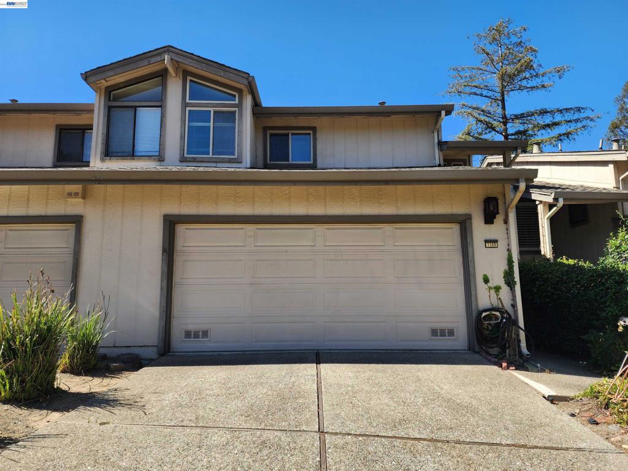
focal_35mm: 23
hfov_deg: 73.9
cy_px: 236
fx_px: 417
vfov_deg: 58.9
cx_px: 314
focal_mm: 6.4
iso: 12
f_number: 1.8
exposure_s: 1/522
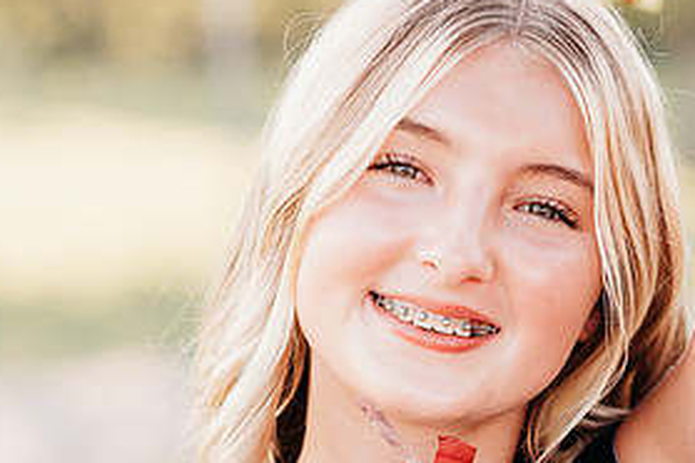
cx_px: 486
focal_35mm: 177
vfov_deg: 7.8
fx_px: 3417
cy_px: 250
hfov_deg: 11.6
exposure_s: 1/320
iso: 200
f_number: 2.8
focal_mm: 85
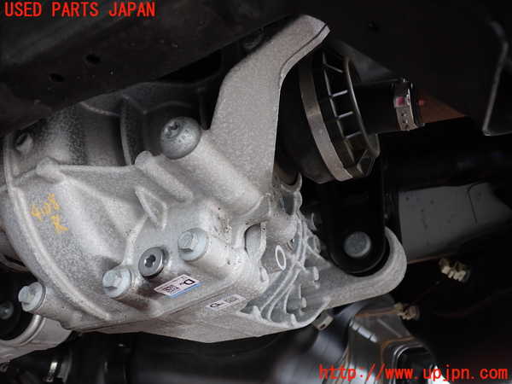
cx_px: 256
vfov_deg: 46.8
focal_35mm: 30
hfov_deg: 60.0
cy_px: 192
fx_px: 444
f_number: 2.3
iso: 125
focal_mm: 5.4
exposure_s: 1/60
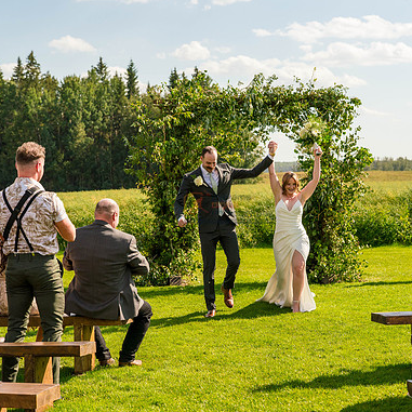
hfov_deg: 21.1
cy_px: 206
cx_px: 214
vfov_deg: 21.1
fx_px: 1104
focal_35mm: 82
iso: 400
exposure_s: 1/2000
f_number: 4.5
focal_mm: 58
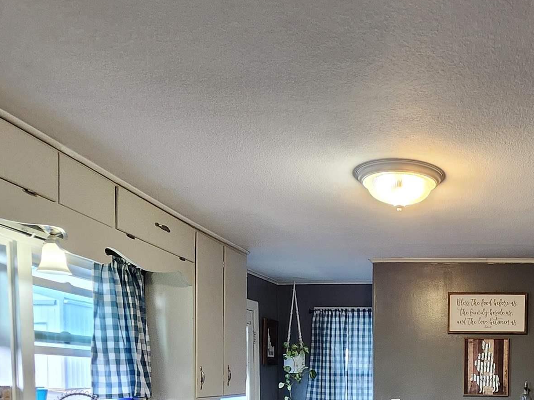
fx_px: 524
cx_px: 428
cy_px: 407
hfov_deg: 50.7
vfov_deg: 37.1
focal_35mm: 34
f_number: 2.2
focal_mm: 1.74
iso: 400
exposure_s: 1/60
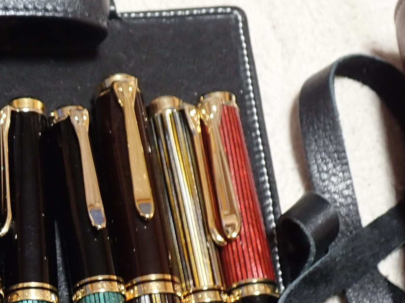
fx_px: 1217
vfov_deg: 14.1
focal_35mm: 104
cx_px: -87
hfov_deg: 17.9
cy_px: 244
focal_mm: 6.86
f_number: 2.7
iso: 200
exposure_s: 1/5
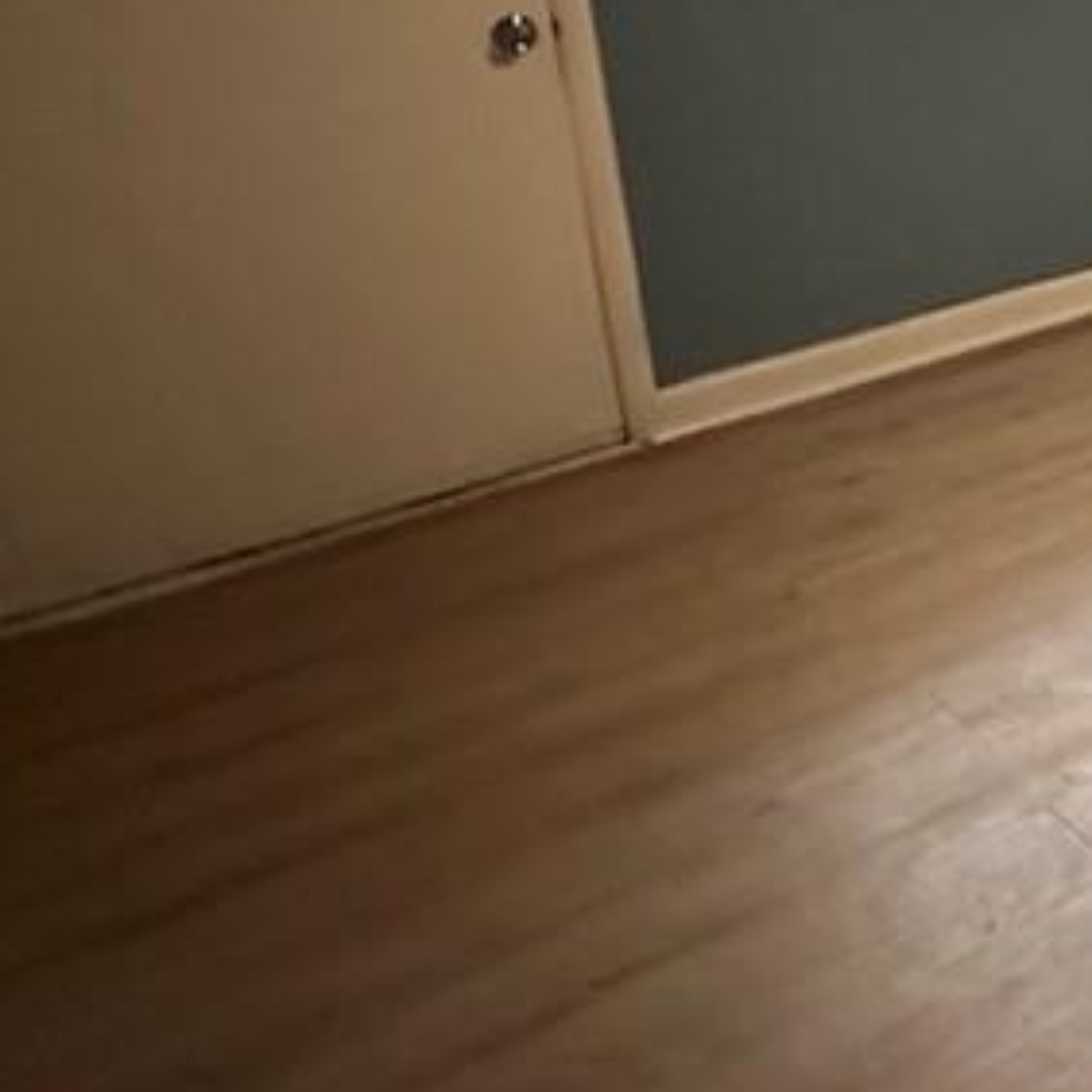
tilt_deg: -11.8
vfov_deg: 35.0
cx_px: 1704
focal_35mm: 45
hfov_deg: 25.8
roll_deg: +0.1
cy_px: 74
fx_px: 1606
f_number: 2.2
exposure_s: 1/50
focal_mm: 2.22
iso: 1250
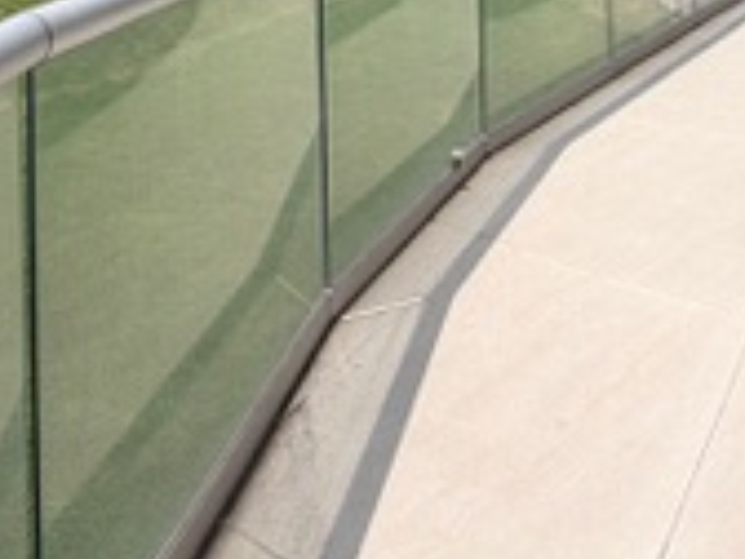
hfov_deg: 46.8
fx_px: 861
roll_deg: +1.0
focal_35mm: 40
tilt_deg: +1.2
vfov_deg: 27.8
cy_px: -222
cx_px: 372
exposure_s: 1/1259
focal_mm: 2.22
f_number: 2.2
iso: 20
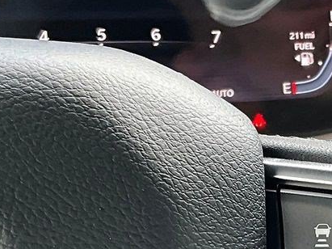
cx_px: 389
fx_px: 1083
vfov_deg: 12.9
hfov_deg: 16.7
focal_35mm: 113
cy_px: 263
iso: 64
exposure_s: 1/61
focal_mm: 3
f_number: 1.8
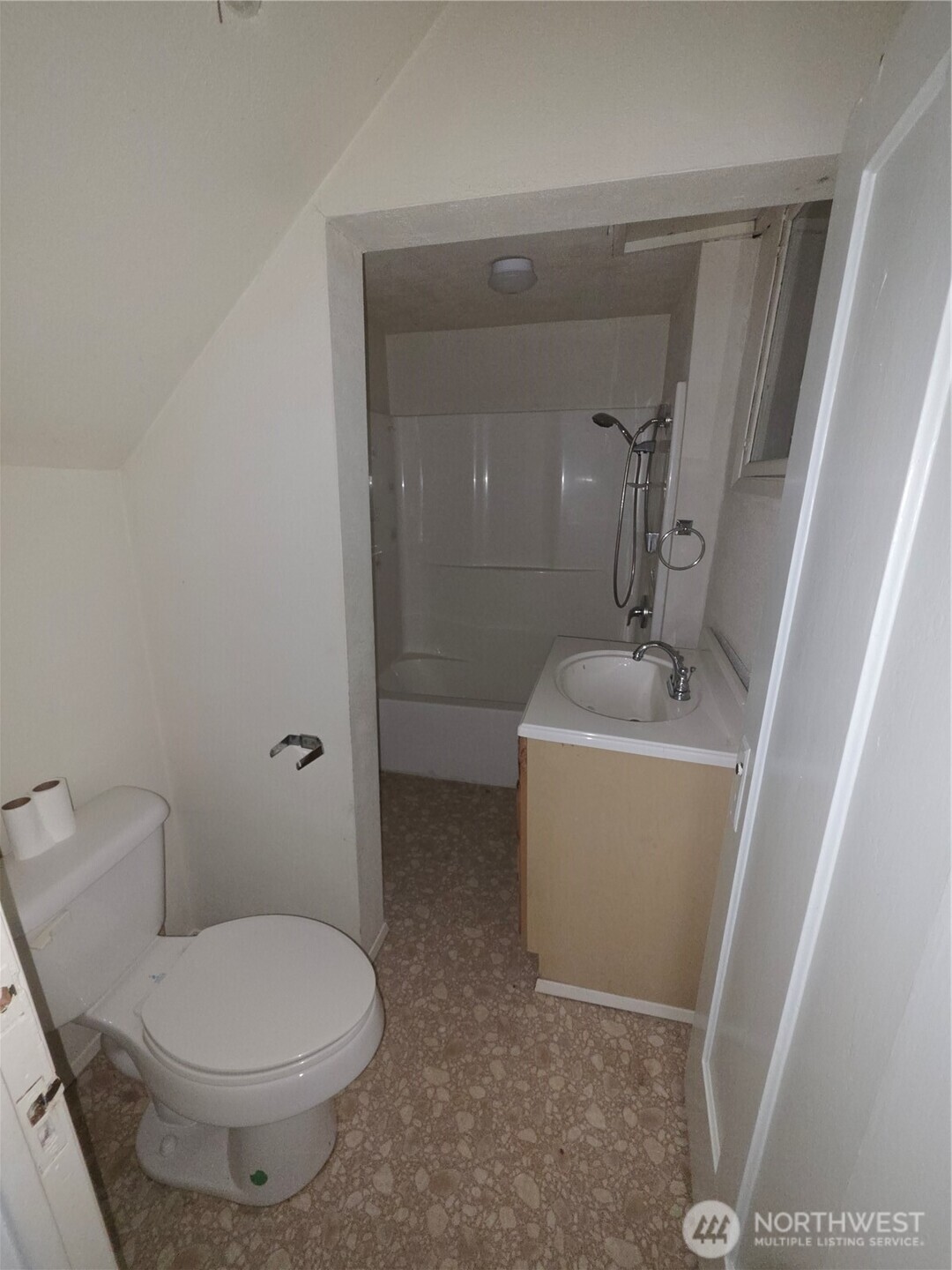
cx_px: 476
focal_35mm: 13
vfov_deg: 106.2
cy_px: 635
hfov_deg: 89.9
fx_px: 477
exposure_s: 1/50
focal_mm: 2.2
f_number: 1.9
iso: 160
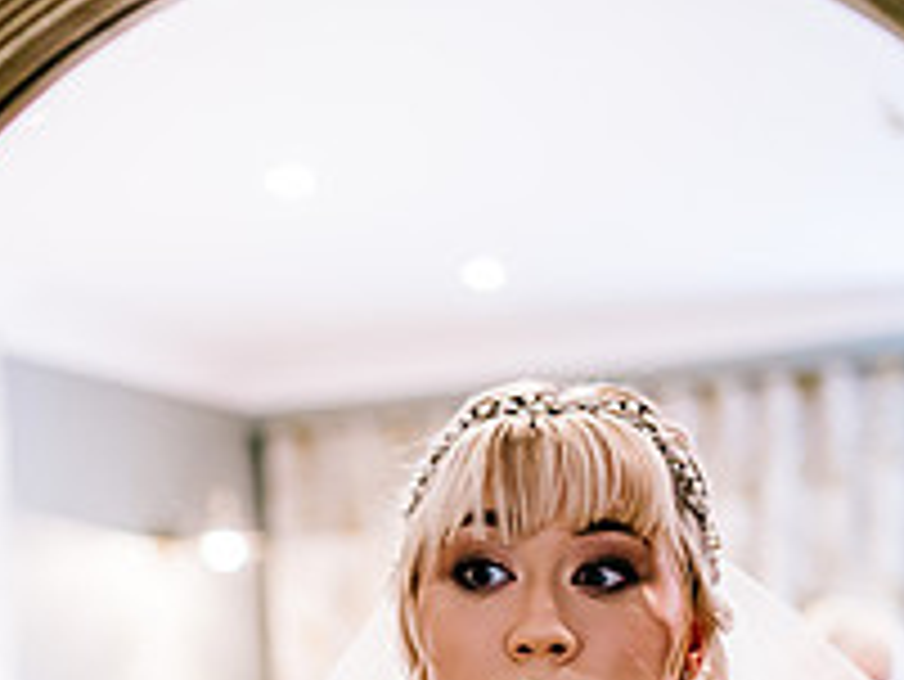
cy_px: 795
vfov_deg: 14.8
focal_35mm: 97
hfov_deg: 19.5
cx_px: -49
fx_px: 2535
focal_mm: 35
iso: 1250
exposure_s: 1/250
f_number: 1.4
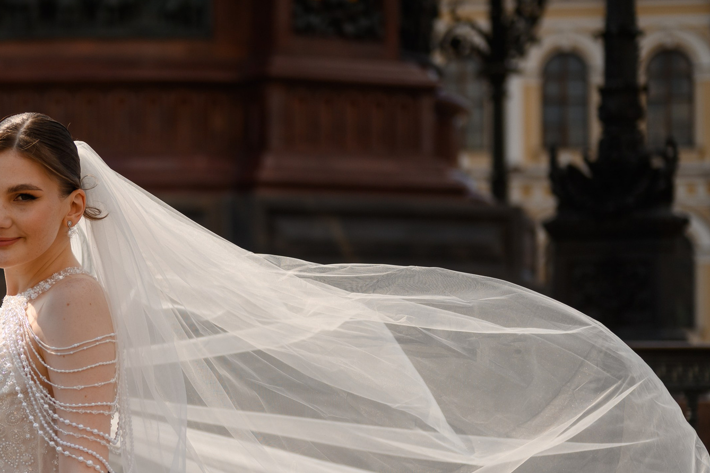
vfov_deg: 13.5
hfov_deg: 19.8
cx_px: 70
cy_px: 320
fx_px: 1991
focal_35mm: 101
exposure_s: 1/5000
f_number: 1.8
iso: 100
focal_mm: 50
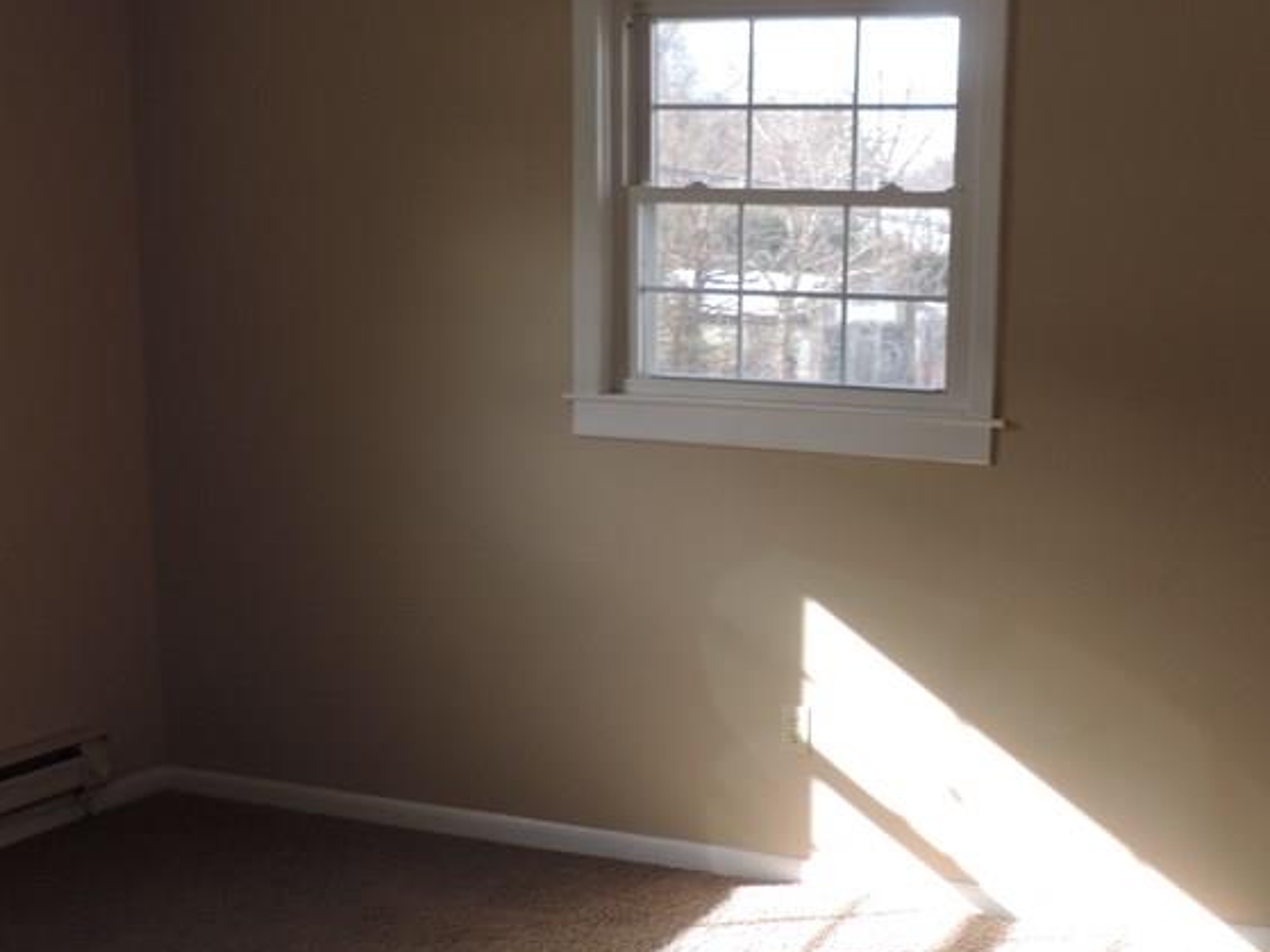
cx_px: 1016
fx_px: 1614
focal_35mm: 44
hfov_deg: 41.1
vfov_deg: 32.8
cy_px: 561
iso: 80
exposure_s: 1/80
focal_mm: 4.3
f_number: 3
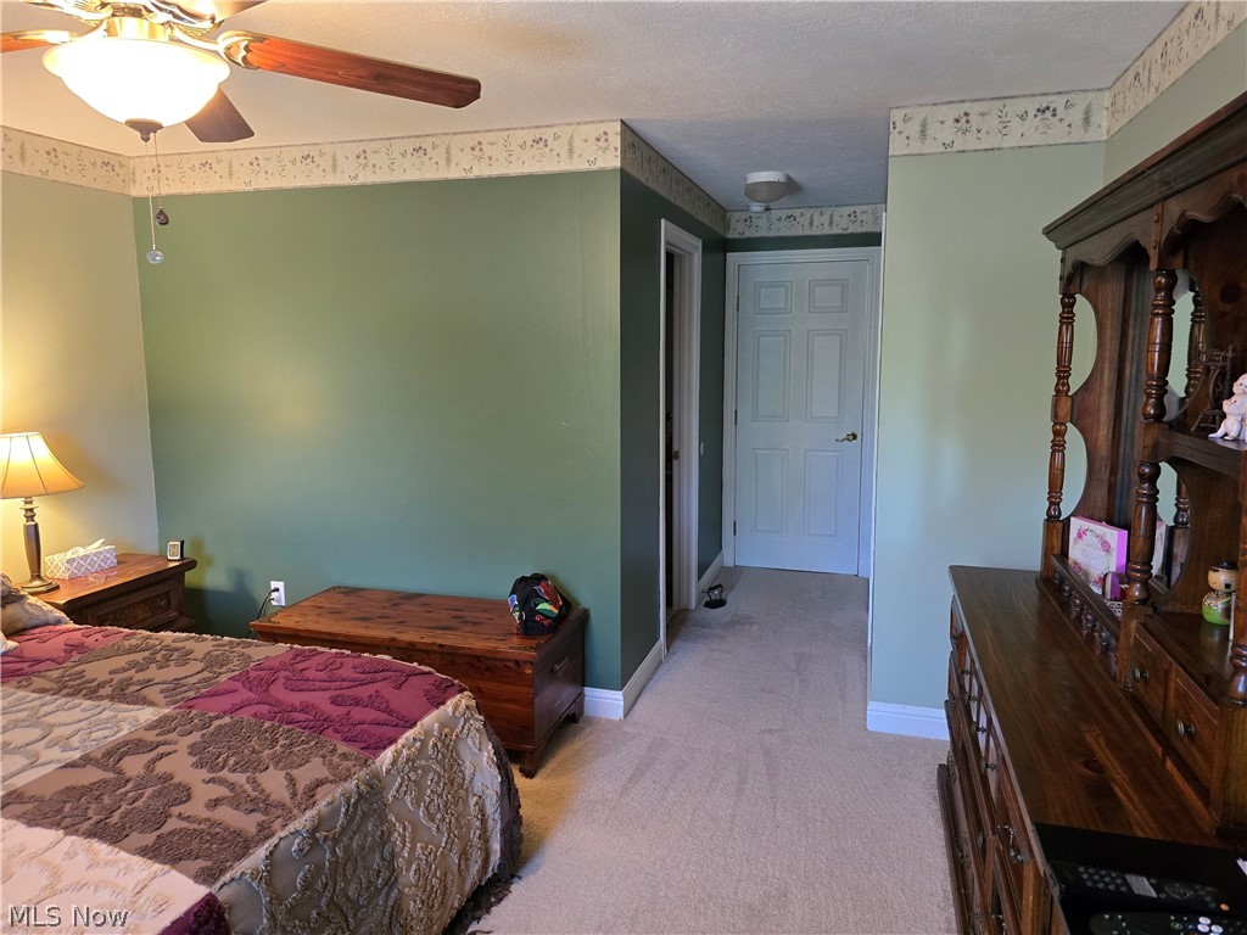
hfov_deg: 73.9
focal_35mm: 23
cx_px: 624
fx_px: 829
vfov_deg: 58.9
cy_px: 468
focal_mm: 6.3
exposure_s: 1/120
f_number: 1.7
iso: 800
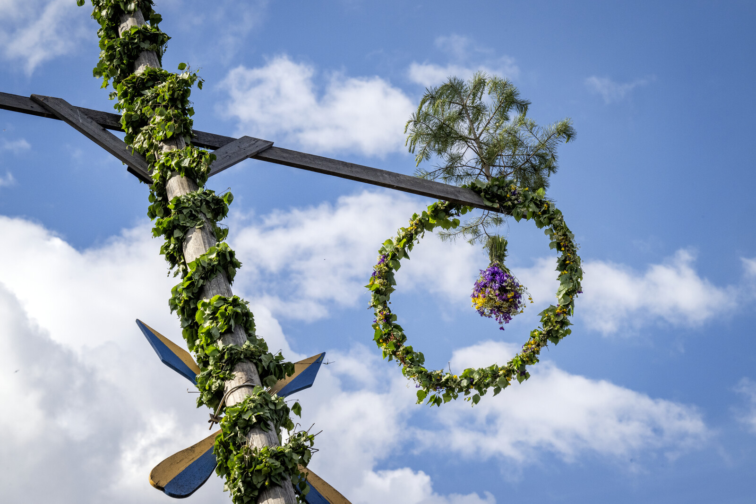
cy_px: 252
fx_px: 3465
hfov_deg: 12.5
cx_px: 378
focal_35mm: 165
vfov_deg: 8.3
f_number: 18
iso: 640
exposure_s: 1/640
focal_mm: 165
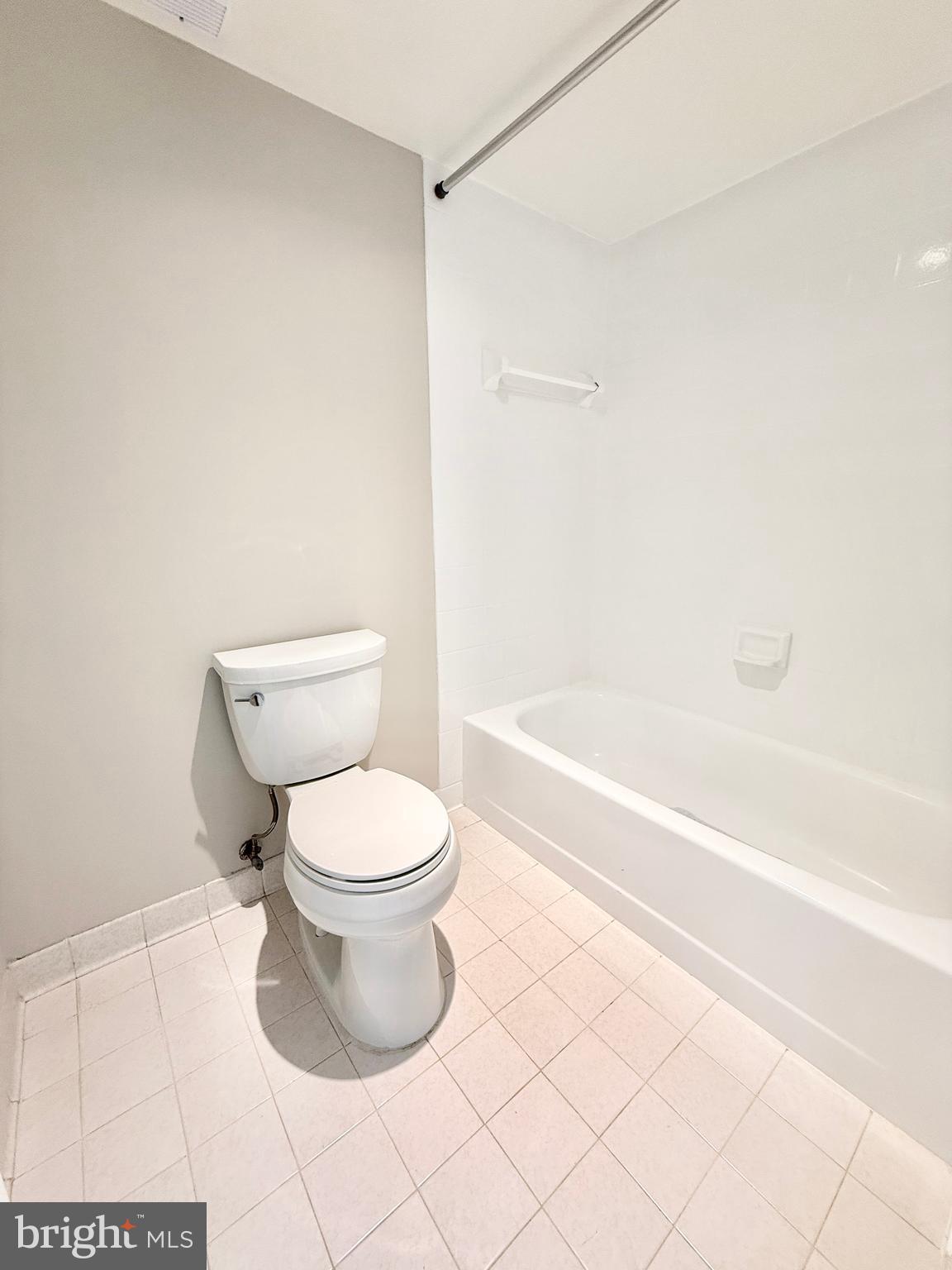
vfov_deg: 102.1
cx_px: 476
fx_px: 513
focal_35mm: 14
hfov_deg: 85.7
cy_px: 635
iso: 80
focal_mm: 2.22
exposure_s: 1/120
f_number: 2.2
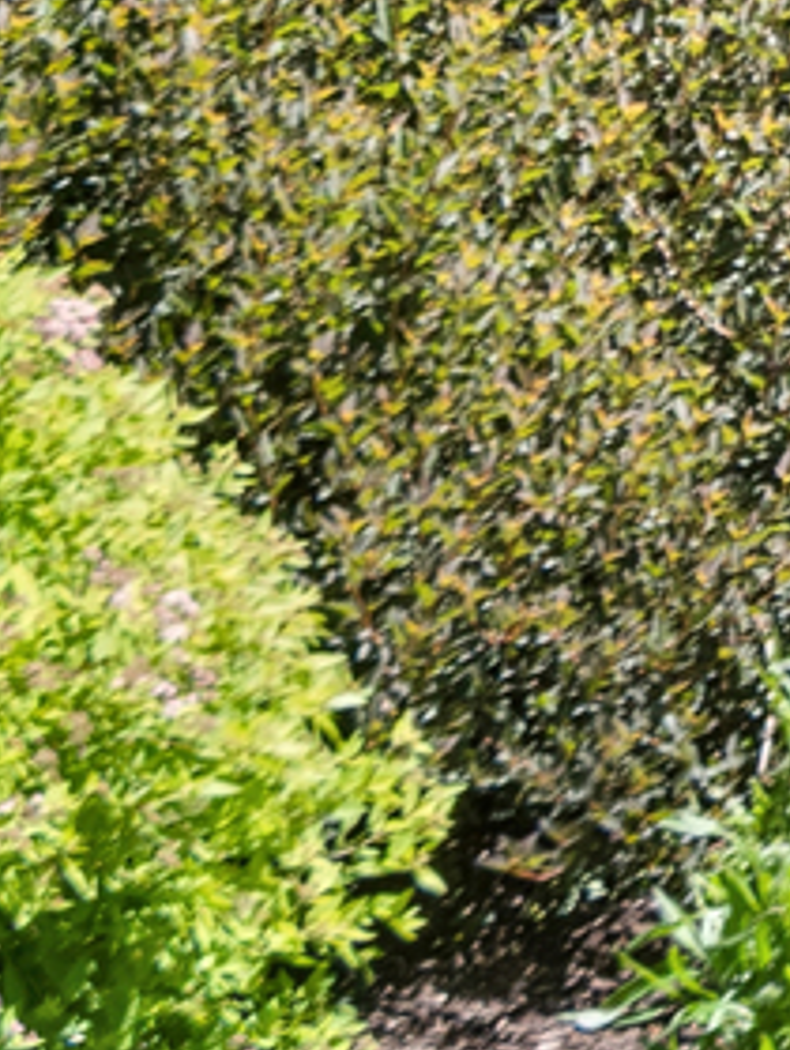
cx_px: 2080
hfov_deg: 7.4
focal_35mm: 184
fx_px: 5586
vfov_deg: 10.5
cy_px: -391
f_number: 8
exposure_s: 1/125
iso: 250
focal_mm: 22
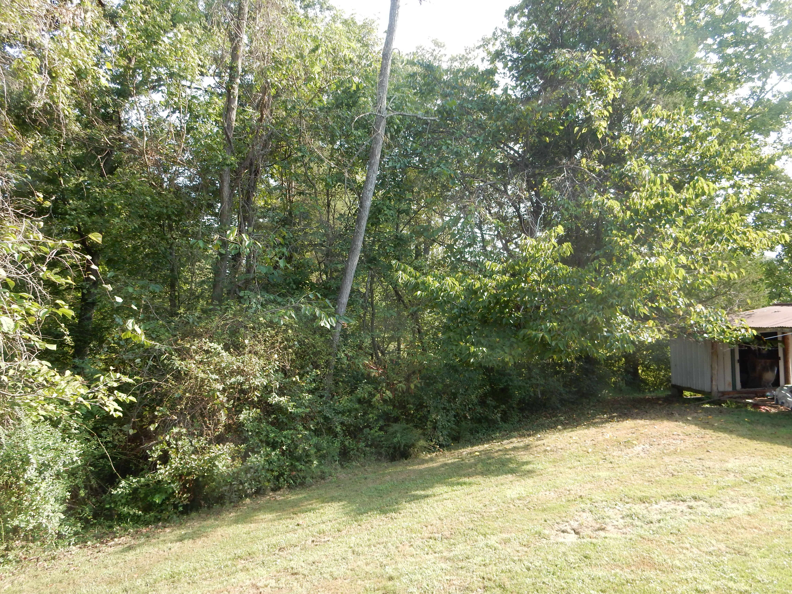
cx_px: 396
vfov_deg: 54.9
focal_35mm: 25
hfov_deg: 69.4
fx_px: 572
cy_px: 297
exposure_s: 1/200
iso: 125
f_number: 3.7
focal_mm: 4.5
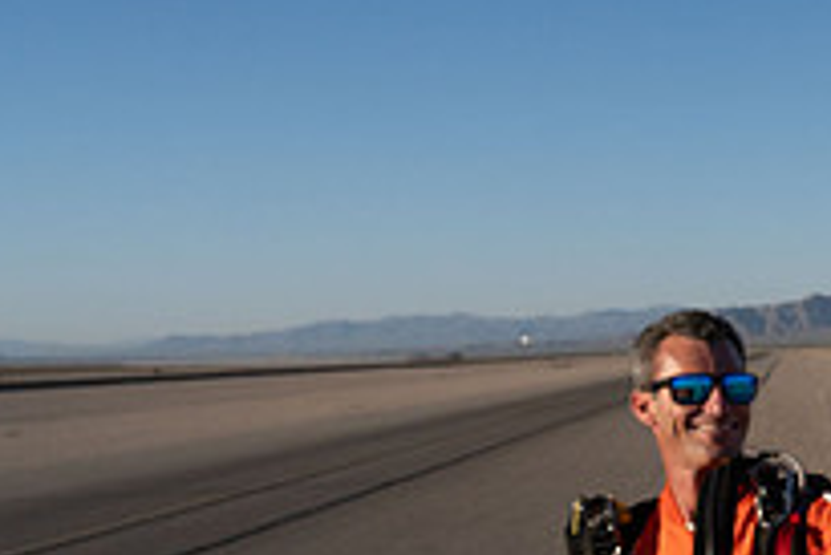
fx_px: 1571
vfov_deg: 19.8
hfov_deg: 24.9
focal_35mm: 68
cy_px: 476
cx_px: 1135
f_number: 9
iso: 800
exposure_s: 1/2000
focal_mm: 24
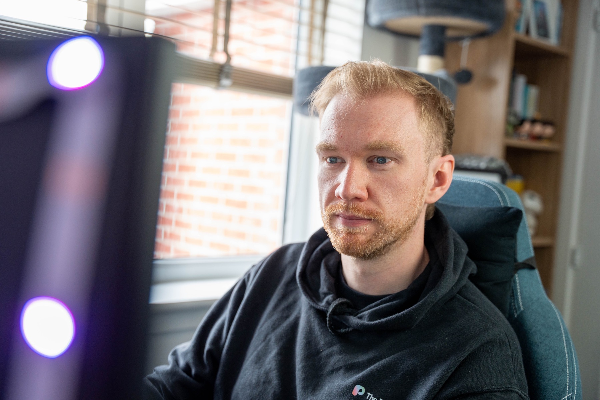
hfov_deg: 47.7
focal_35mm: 41
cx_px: 300
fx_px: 678
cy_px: 200
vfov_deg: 32.9
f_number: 2.8
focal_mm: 40.7
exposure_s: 1/250
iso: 800
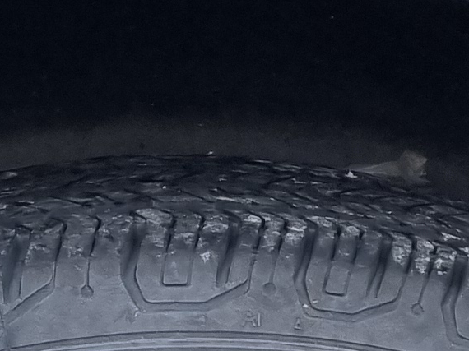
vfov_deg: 7.3
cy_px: 978
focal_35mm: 184
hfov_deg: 10.7
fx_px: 2492
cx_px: 311
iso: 50
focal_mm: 5.4
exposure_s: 1/800
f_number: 1.8
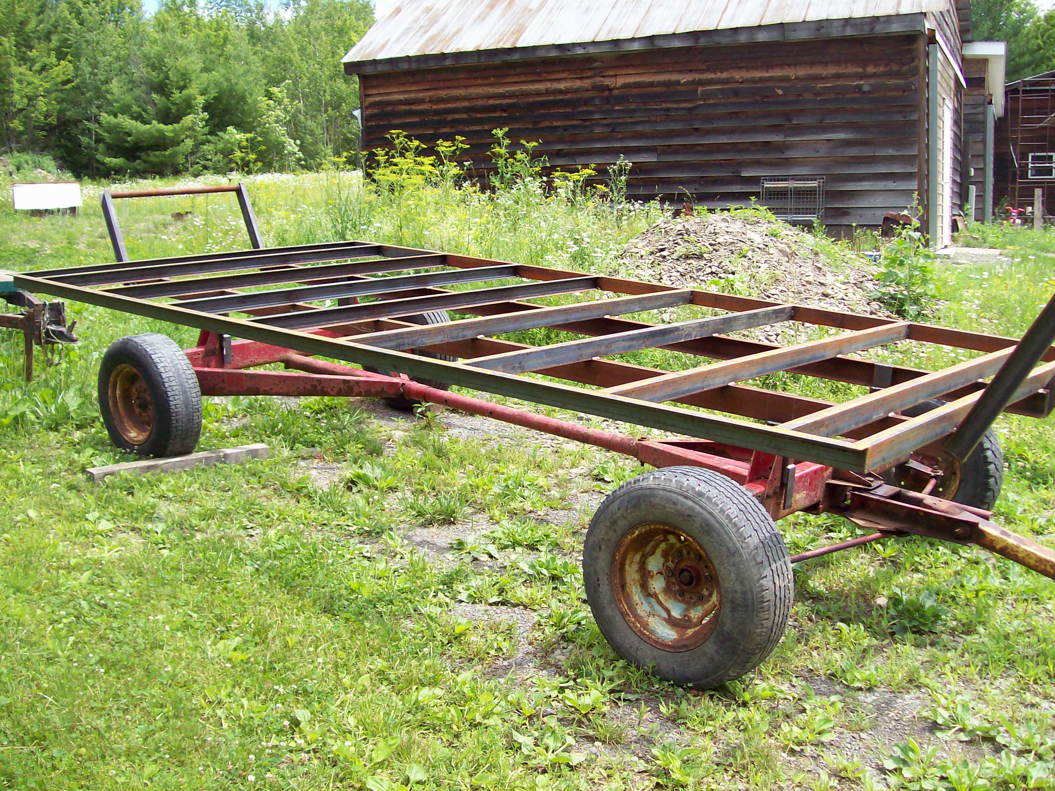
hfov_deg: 51.4
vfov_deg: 39.6
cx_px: 528
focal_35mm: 36
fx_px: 1097
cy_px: 396
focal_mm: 6
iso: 80
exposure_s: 1/697
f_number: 2.7
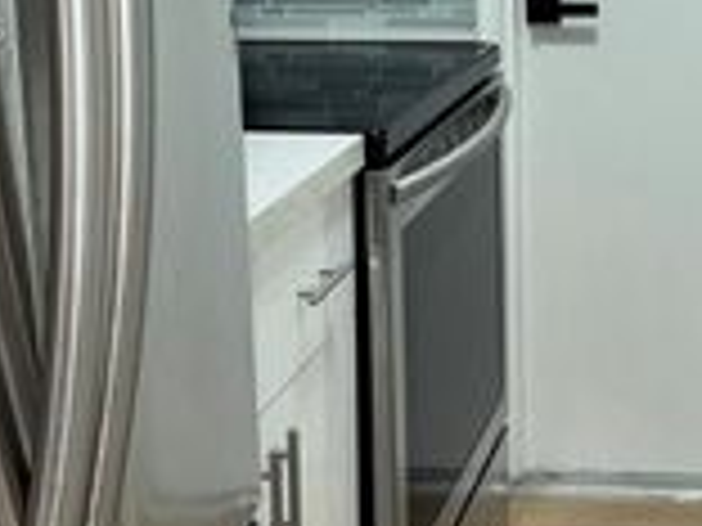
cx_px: 693
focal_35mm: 77
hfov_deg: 24.3
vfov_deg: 18.8
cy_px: 34
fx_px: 1562
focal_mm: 6.86
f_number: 1.78
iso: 64
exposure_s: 1/38
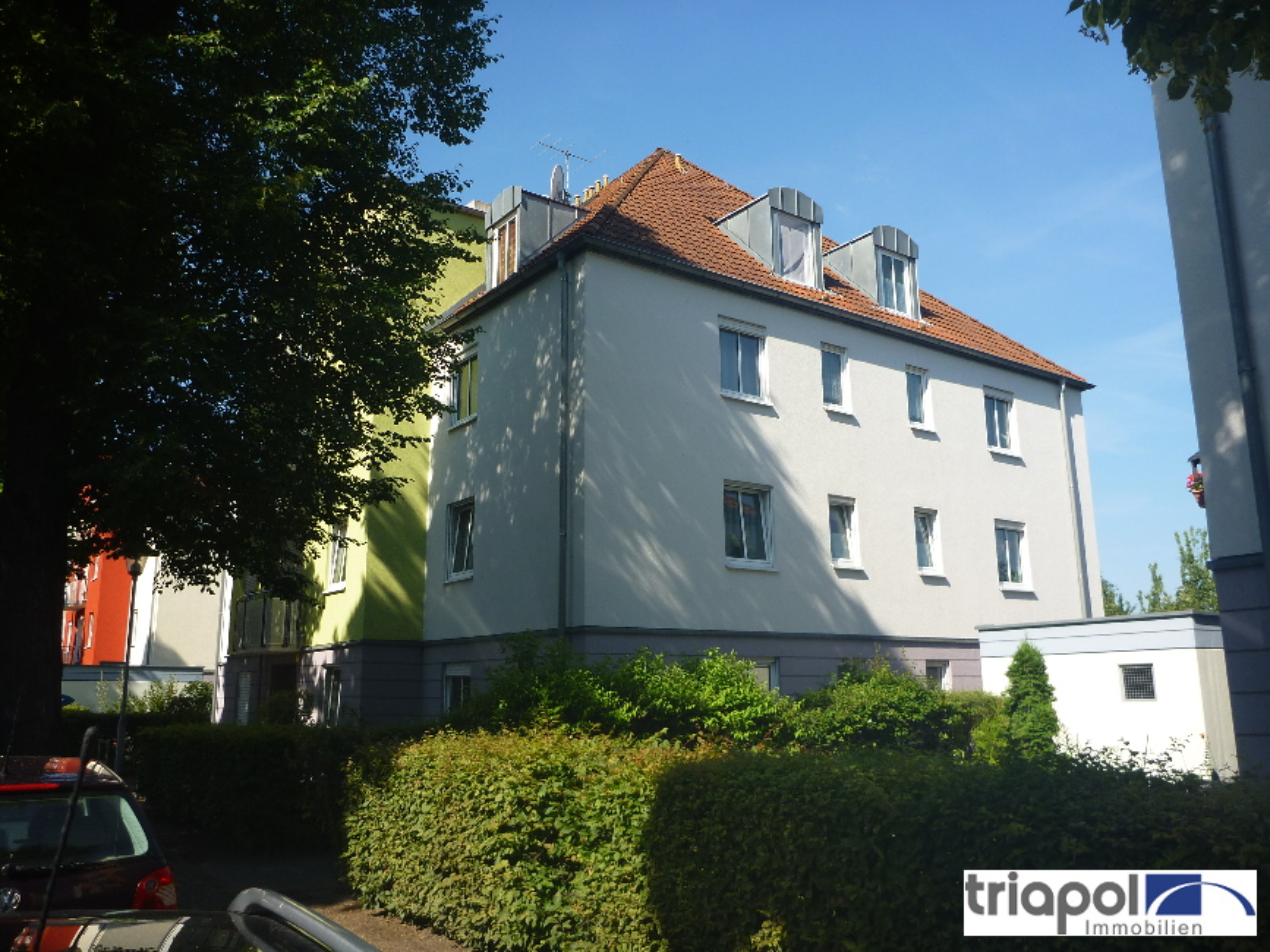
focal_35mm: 28
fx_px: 1027
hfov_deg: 63.5
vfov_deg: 49.7
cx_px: 635
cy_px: 476
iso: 80
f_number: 3.3
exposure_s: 1/400
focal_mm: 5
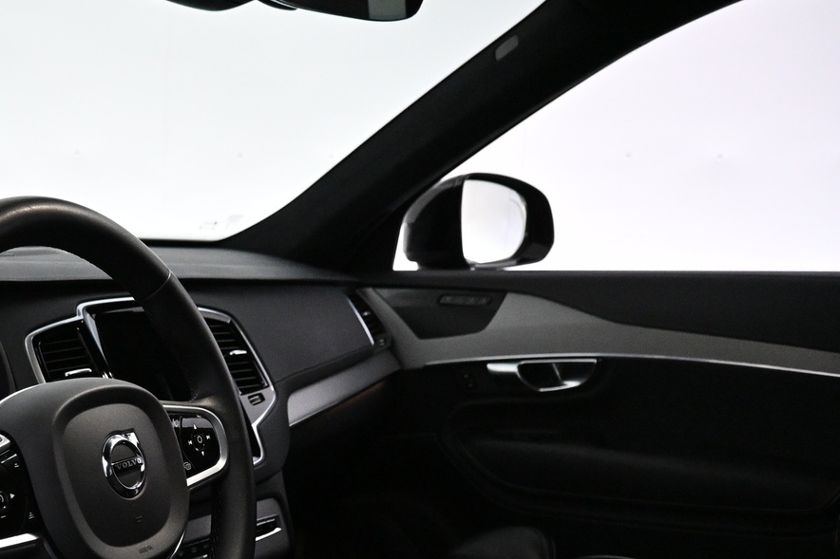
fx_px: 1026
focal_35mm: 44
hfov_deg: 41.0
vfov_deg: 29.9
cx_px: 82
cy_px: 428
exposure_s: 1/160
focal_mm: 16
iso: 4000
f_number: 3.5
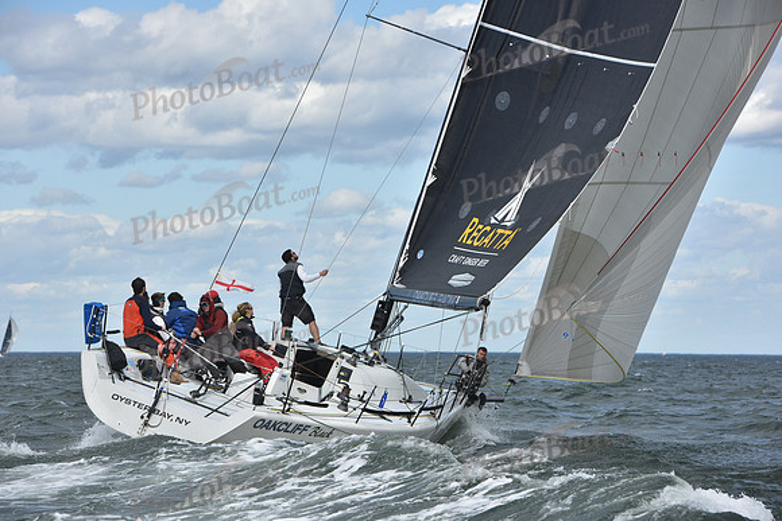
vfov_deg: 8.9
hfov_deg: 13.2
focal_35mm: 155
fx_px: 3368
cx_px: 391
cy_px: 260
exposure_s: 1/1000
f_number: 9
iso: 320
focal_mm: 155
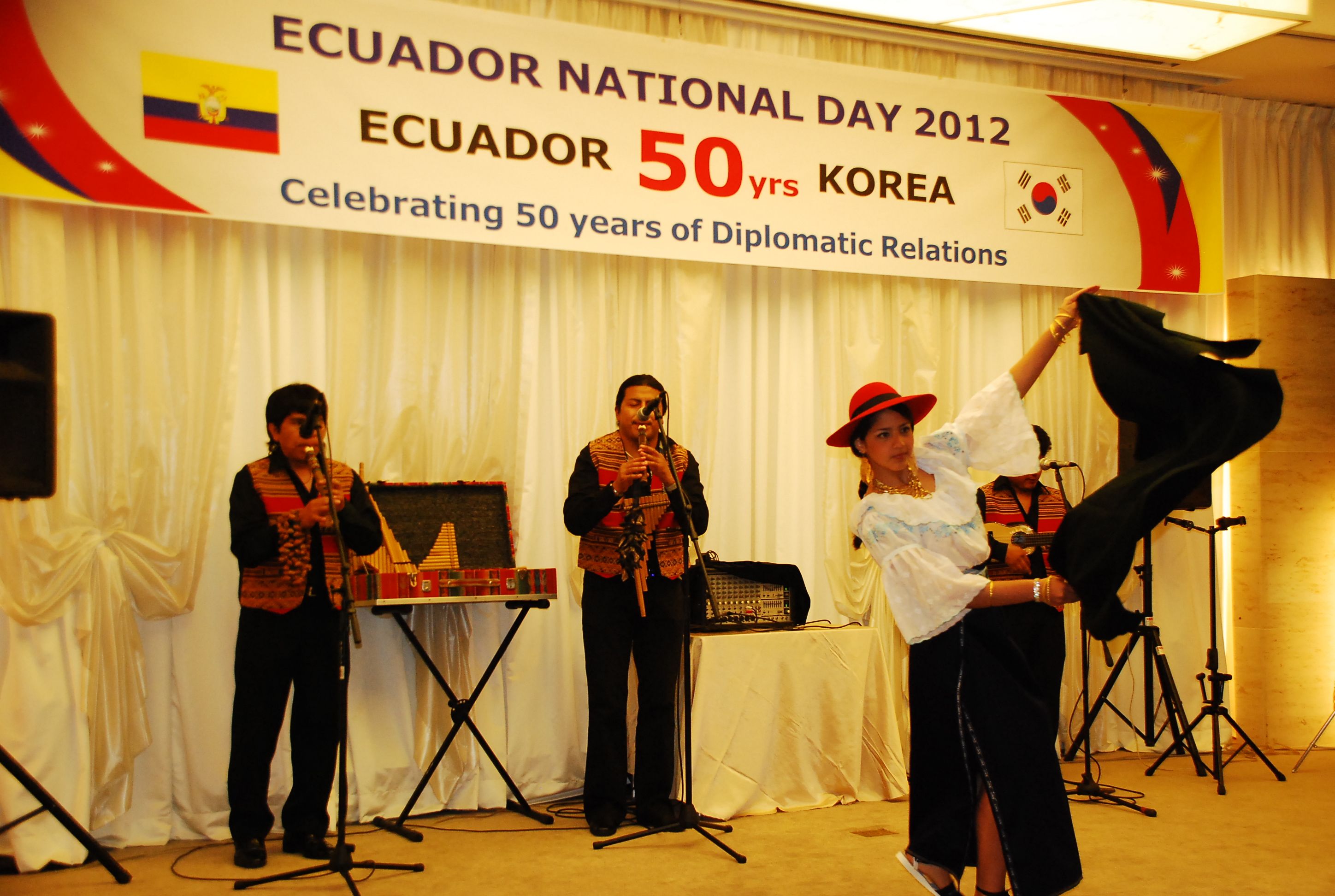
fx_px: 1728
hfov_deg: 42.2
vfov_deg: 29.1
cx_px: 668
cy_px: 448
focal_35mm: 46
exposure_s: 1/200
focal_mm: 31
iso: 1000
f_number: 5.6
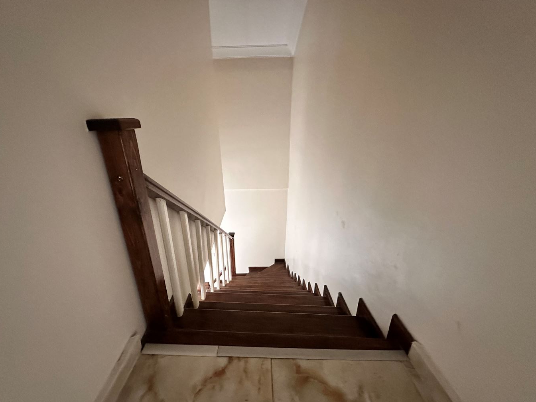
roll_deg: +1.2
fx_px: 232
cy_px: 213
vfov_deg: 81.7
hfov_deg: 98.0
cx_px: 251
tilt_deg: -23.8
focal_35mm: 15
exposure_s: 1/60
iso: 800
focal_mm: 2.22
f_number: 2.2
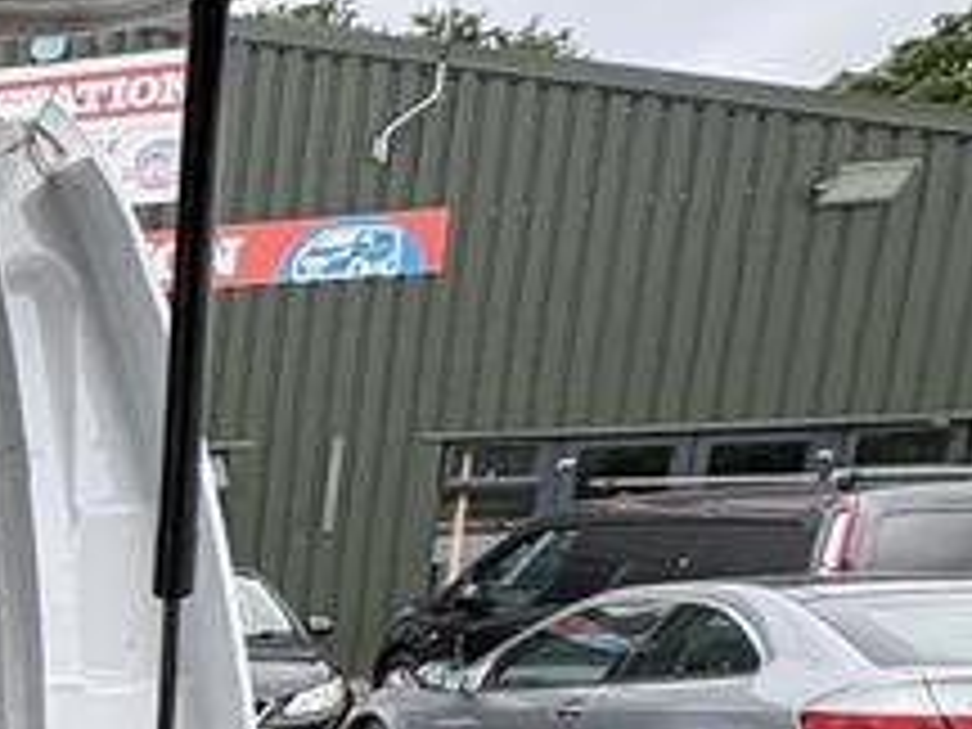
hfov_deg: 19.4
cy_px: 878
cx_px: -958
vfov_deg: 23.1
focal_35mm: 58
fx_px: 1629
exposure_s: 1/512
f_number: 2.2
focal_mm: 2.22
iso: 40
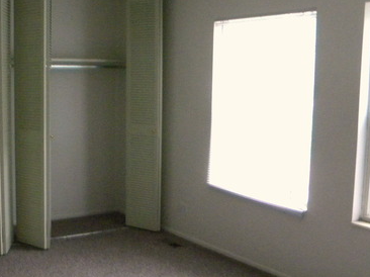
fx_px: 523
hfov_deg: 37.6
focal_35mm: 49
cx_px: 75
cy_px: 151
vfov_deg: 29.6
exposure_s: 1/120
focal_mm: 5
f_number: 3.5
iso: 596
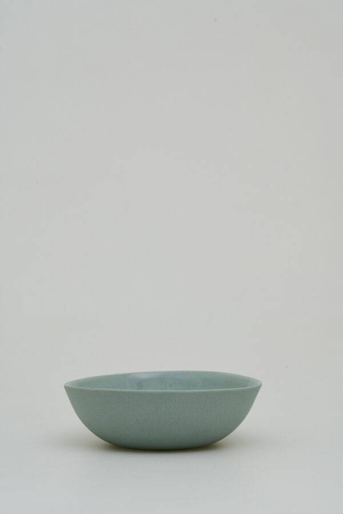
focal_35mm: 90
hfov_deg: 15.2
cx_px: 172
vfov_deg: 22.6
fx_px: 1286
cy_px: 257
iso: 500
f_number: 11
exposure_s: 1/100
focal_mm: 90
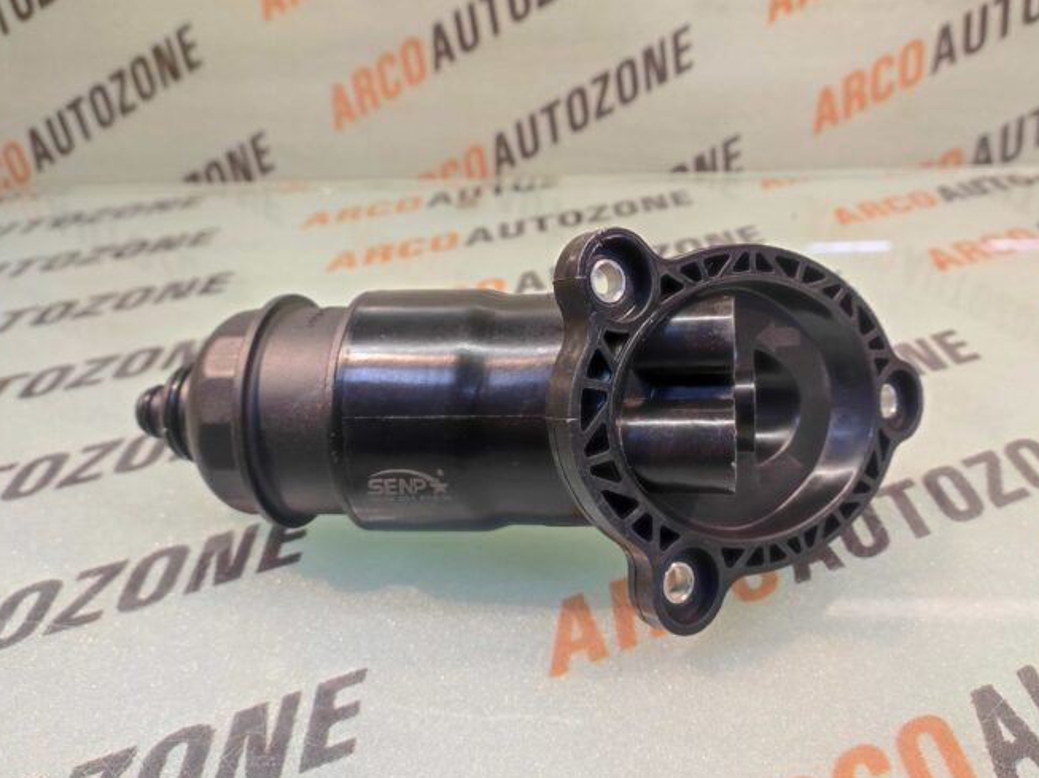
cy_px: 376
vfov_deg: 65.9
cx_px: 571
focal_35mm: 20
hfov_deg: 81.5
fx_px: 600
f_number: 1.79
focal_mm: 4.74
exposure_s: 1/33
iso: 1103
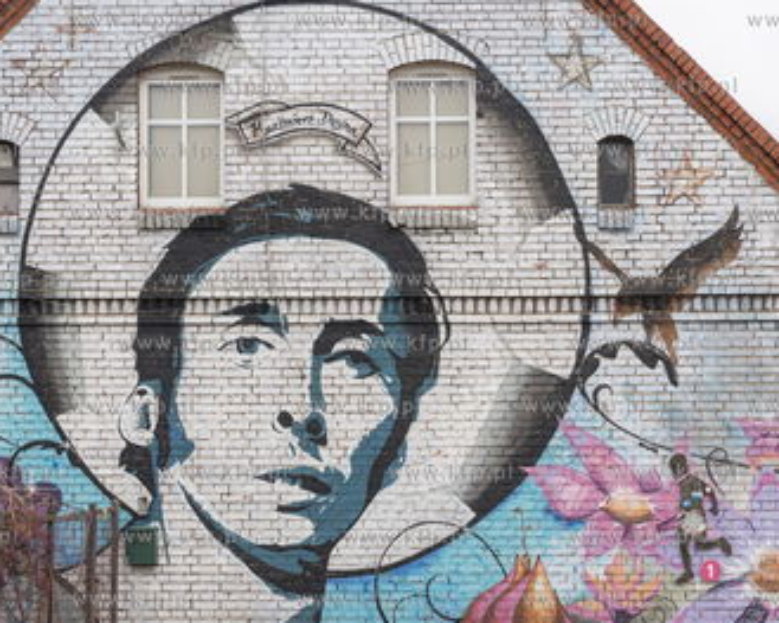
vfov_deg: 19.2
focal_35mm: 80
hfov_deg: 23.8
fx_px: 1844
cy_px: 312
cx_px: 308
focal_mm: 70
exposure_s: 1/640
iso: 400
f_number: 4.5
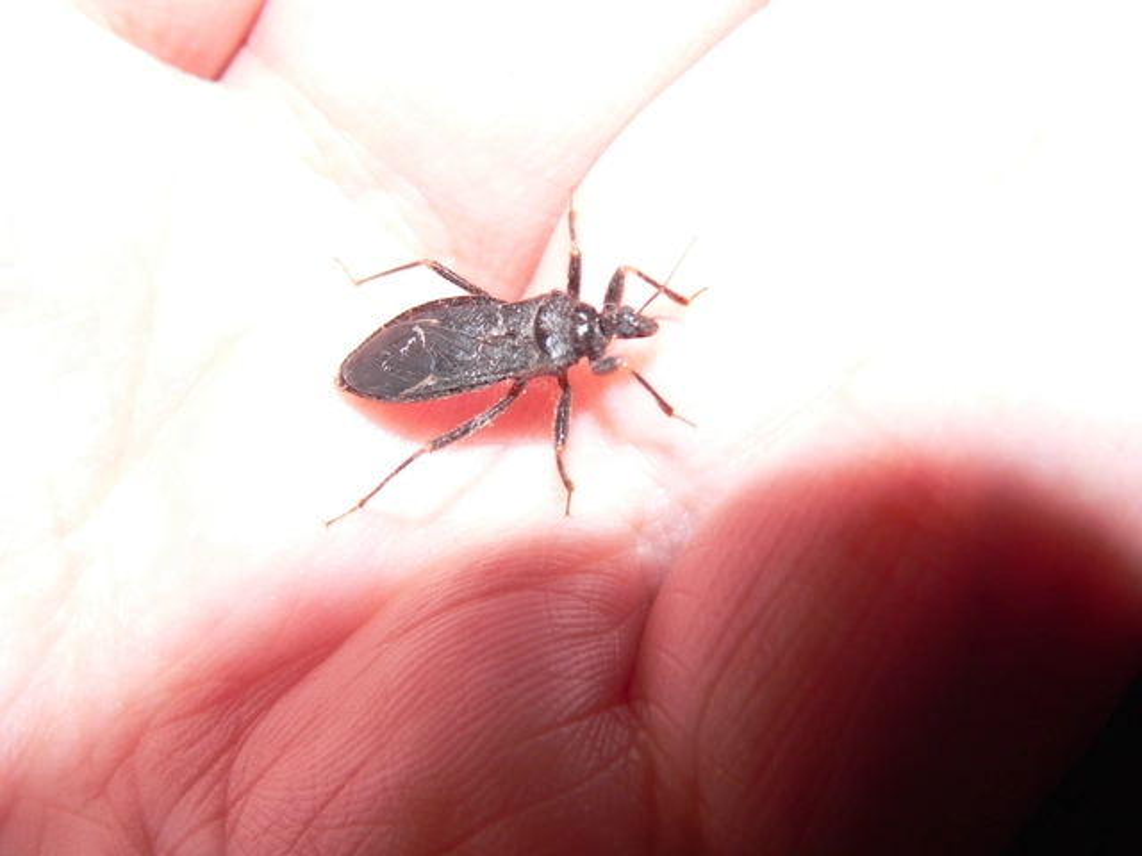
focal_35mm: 77
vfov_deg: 19.1
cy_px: 428
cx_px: 571
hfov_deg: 25.3
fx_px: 2540
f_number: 4
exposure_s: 1/60
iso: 100
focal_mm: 12.8
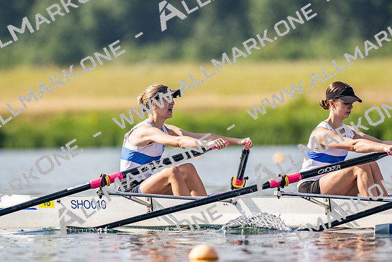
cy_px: 131
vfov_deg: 2.3
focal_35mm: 603
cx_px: 196
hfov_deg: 3.4
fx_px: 6567
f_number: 5.6
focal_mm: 600
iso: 280
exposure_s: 1/2500
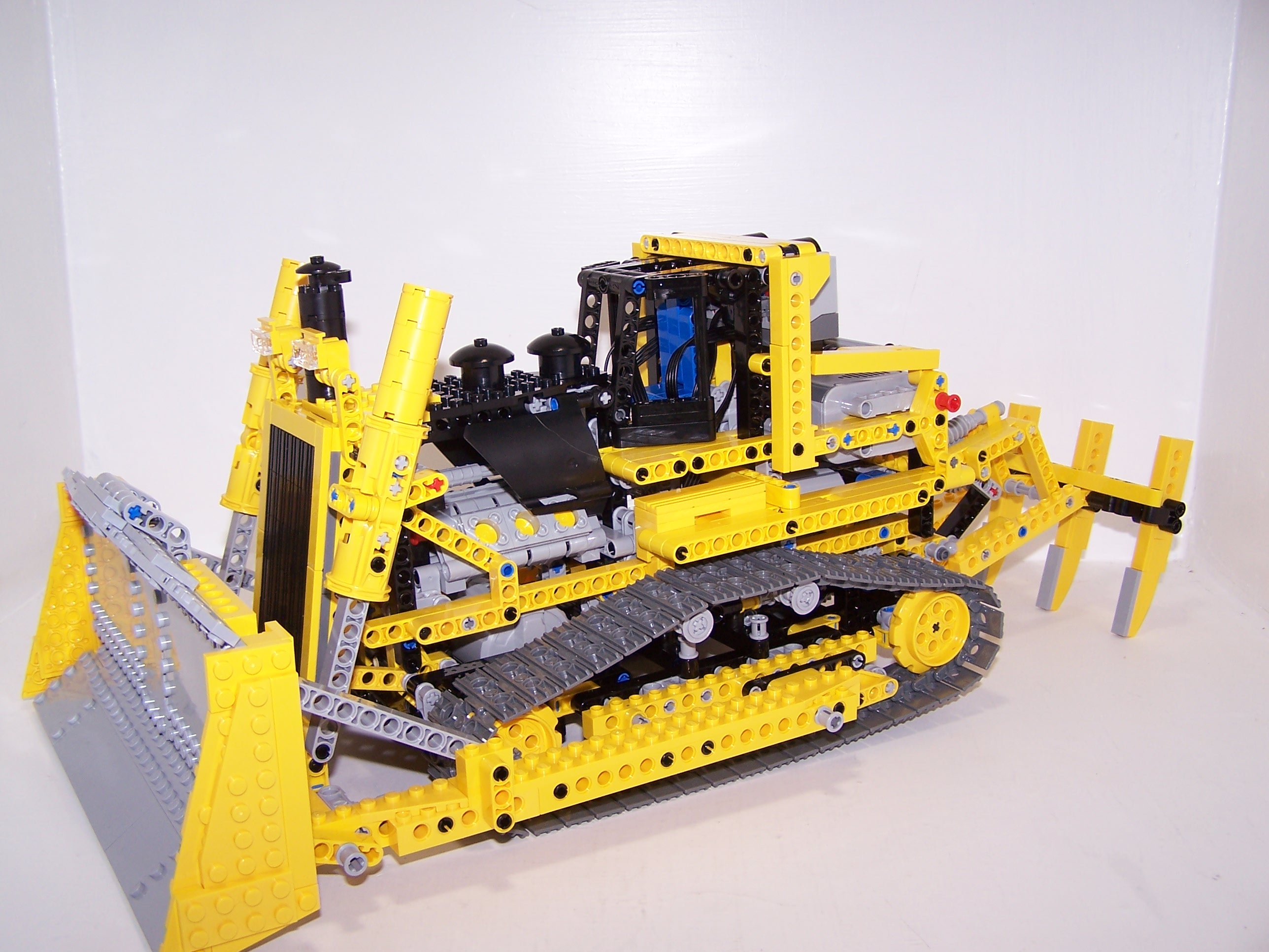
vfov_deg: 37.7
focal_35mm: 38
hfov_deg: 49.0
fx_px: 1393
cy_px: 476
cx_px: 634
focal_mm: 6.3
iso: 80
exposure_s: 1/60
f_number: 2.8
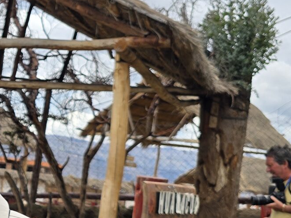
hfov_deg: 18.9
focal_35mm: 89
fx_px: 748
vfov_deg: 16.5
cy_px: 160
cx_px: -165
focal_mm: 6.3
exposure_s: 1/857
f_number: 1.7
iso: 12
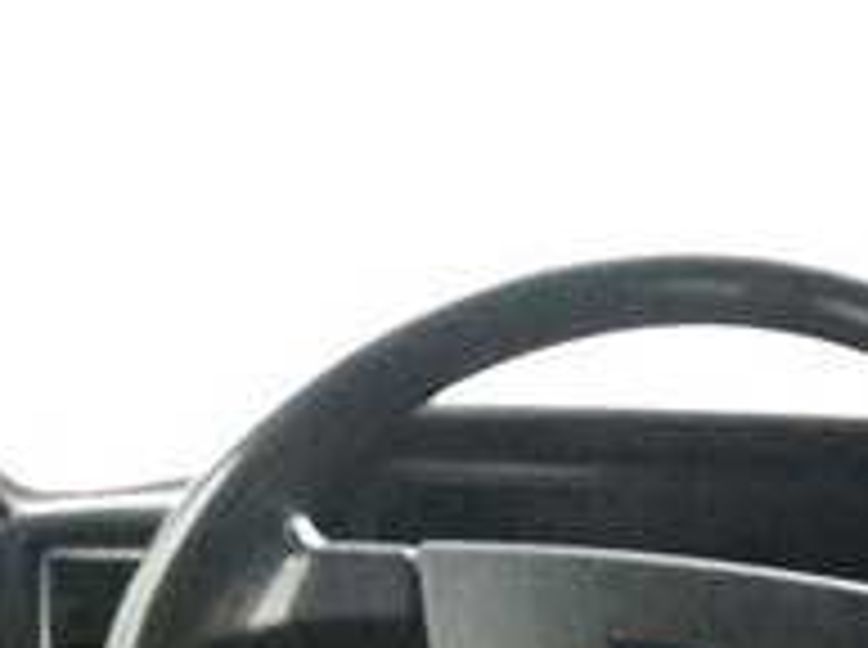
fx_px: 2403
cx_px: 1480
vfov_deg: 14.4
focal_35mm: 96
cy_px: 947
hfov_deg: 17.3
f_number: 1.9
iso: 800
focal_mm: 3.7
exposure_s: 1/17
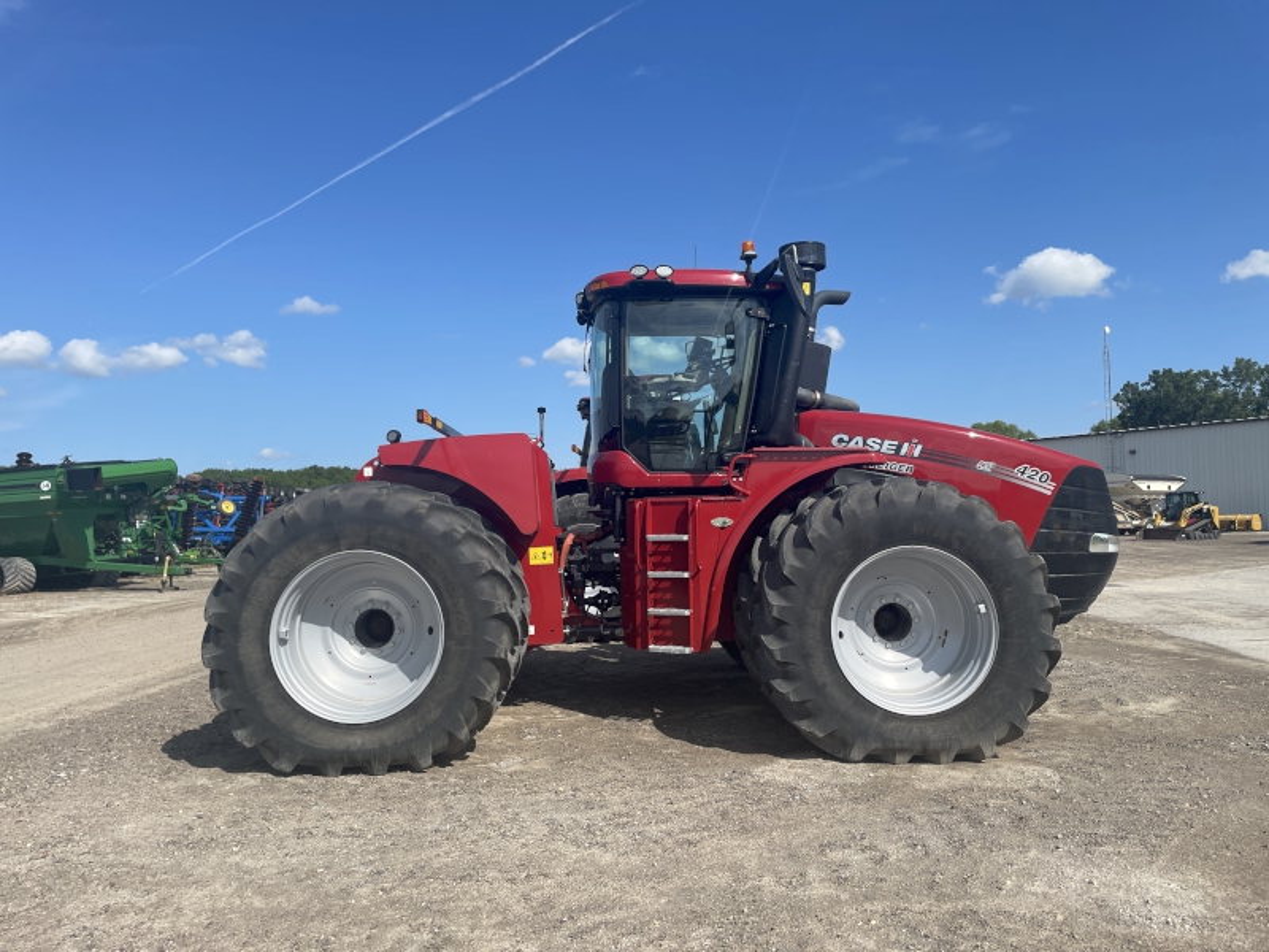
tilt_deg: +5.8
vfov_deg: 53.1
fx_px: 953
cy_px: 476
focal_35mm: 26
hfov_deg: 67.3
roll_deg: -0.4
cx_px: 634
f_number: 1.6
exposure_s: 1/4000
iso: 32
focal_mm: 4.2
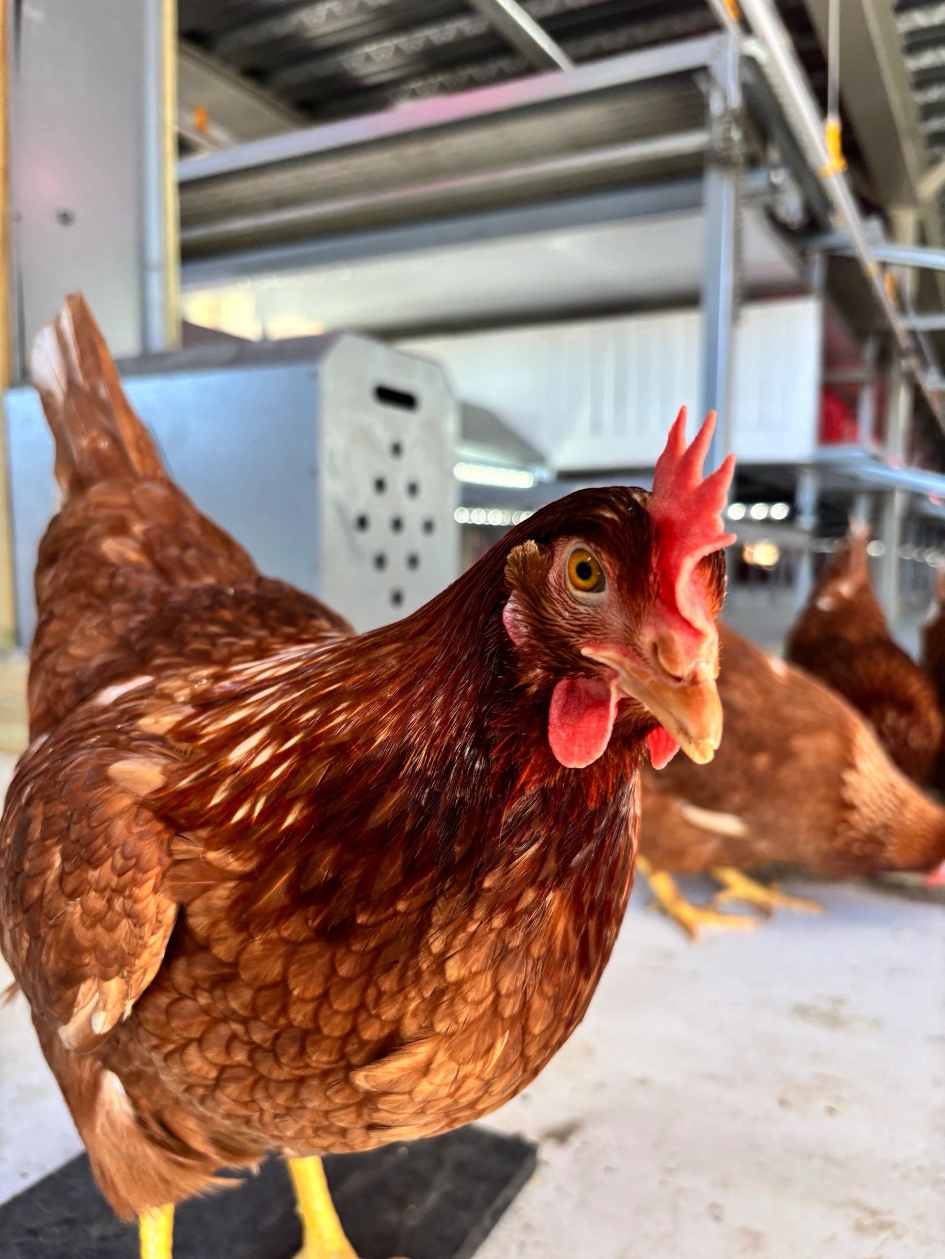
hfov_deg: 53.1
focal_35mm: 26
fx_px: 946
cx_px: 472
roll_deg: +1.1
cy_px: 630
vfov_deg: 67.3
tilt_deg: -4.2
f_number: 1.6
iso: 50
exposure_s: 1/120
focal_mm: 5.96
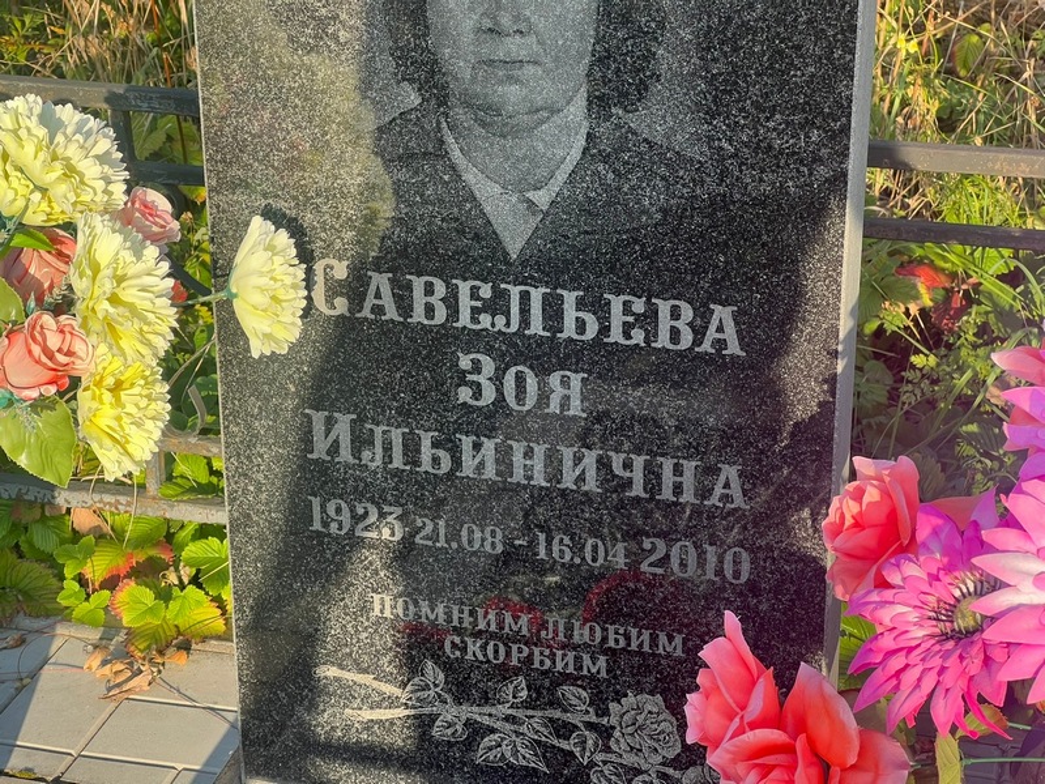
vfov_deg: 19.1
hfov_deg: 25.3
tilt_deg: -24.4
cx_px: 522
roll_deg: -0.7
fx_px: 2325
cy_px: 392
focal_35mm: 77
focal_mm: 9
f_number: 2.8
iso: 32
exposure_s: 1/152
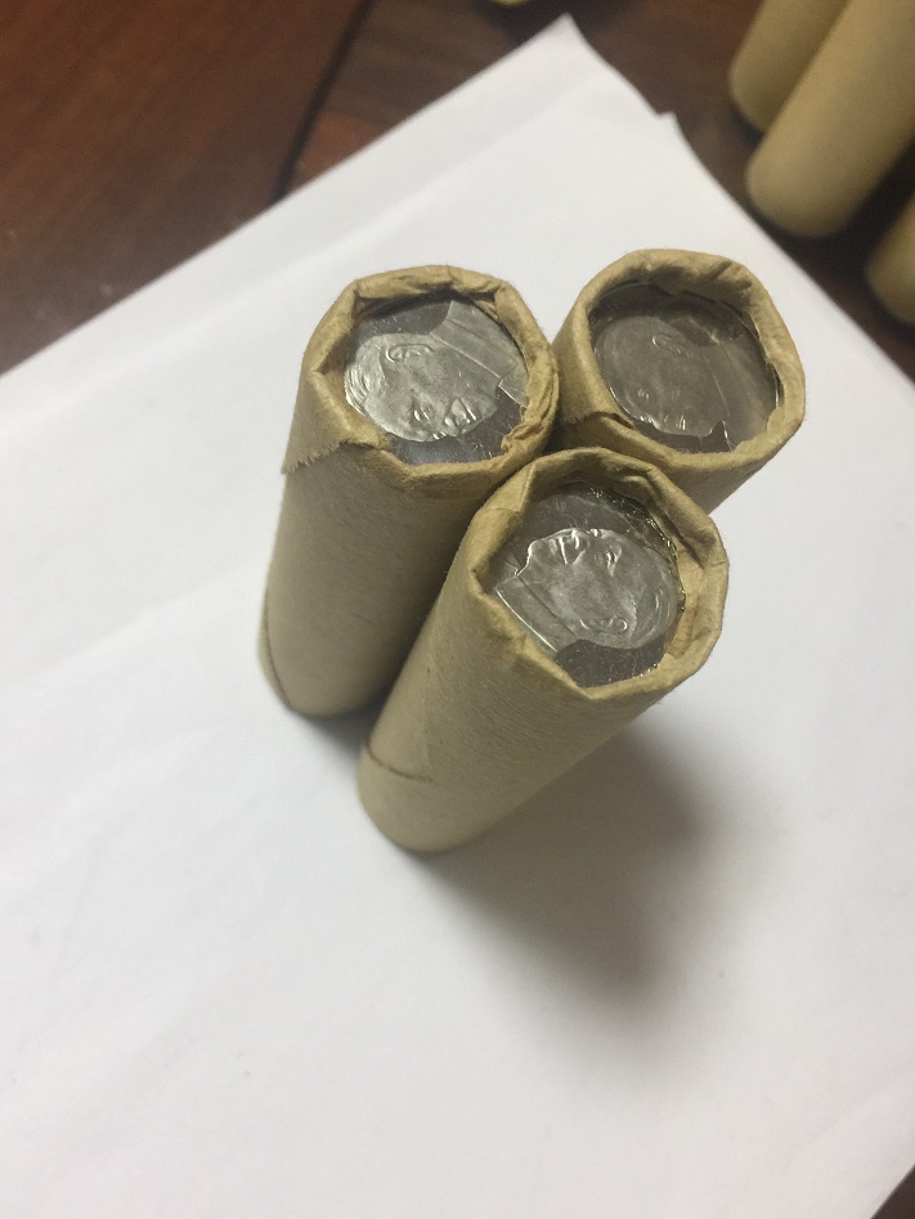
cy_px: 627
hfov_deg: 46.8
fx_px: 1057
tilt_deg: -69.6
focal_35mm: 30
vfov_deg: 59.9
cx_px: 455
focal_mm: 4.15
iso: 64
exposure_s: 1/17
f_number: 2.2
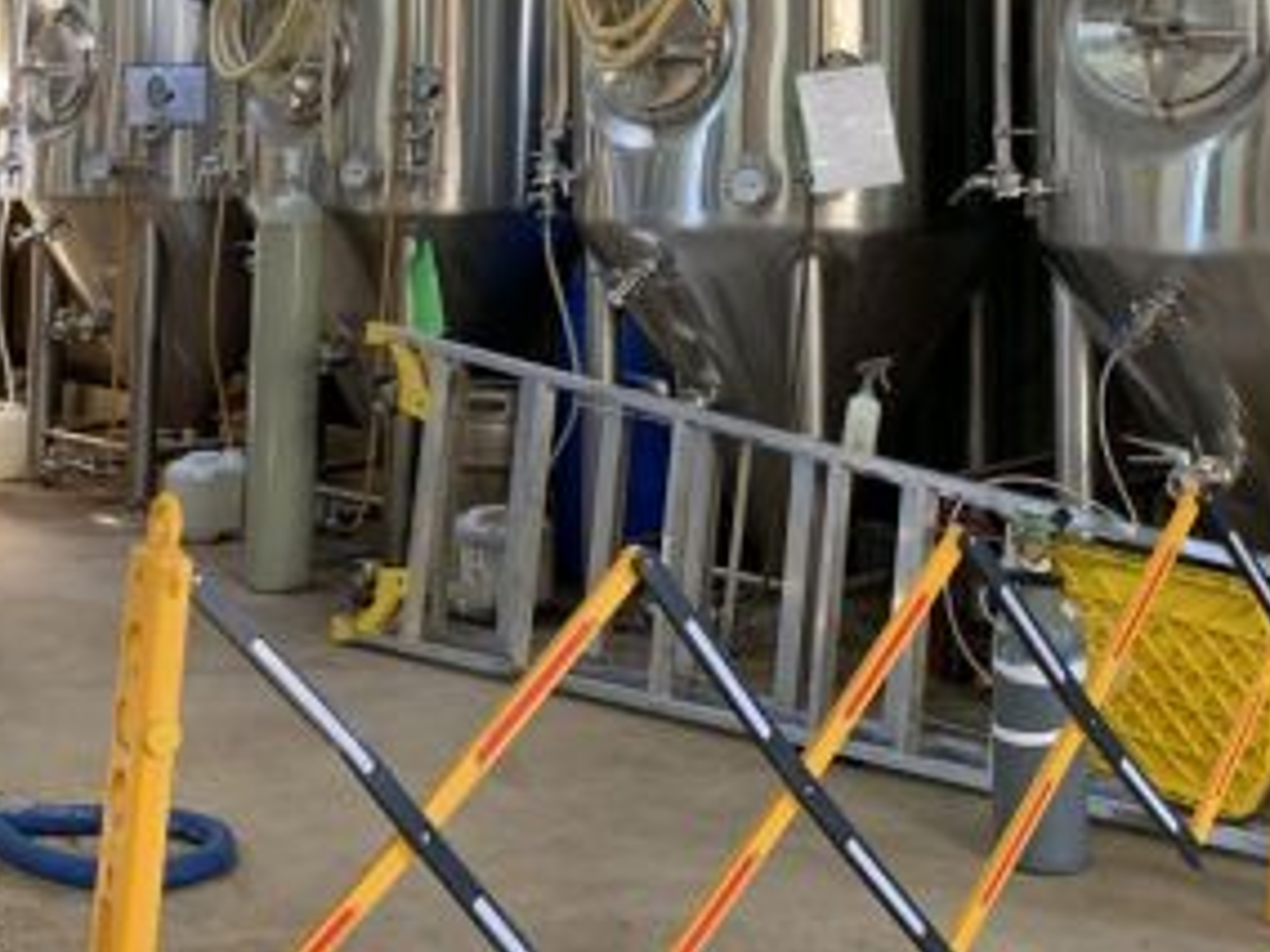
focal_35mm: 55
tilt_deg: +4.8
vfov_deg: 25.4
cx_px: 595
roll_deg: -1.4
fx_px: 2018
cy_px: 31
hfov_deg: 34.9
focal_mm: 4.25
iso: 200
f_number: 1.8
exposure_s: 1/50
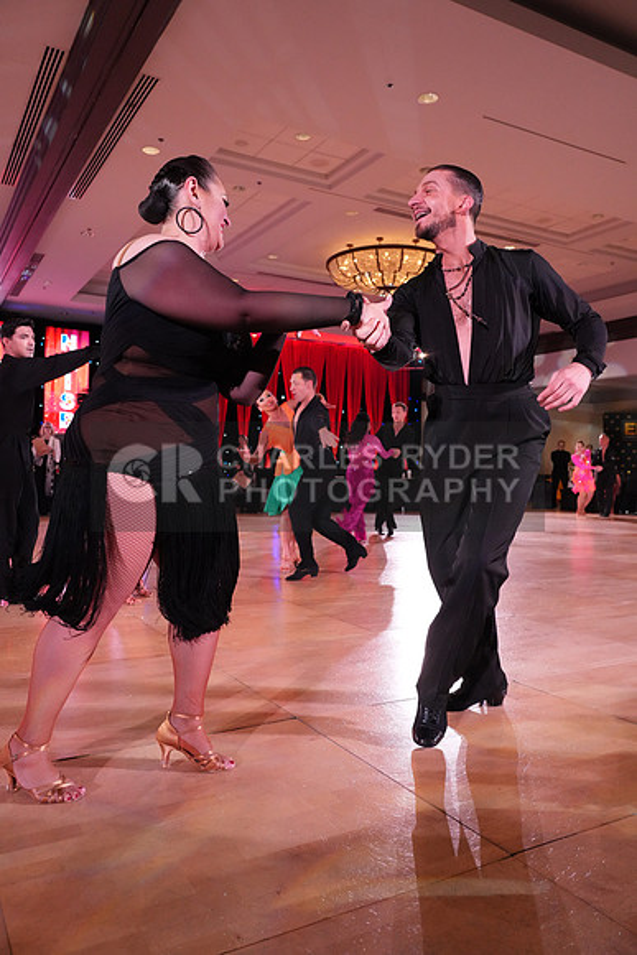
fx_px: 690
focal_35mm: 26
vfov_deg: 69.4
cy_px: 478
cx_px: 318
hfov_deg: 49.6
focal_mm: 26
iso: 5000
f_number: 4.5
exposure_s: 1/400
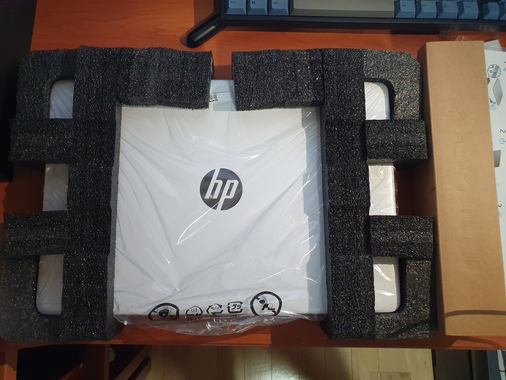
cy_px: 190
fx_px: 380
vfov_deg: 53.1
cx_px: 253
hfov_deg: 67.3
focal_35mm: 26
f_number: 2.4
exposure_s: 1/40
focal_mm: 4.32
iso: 320
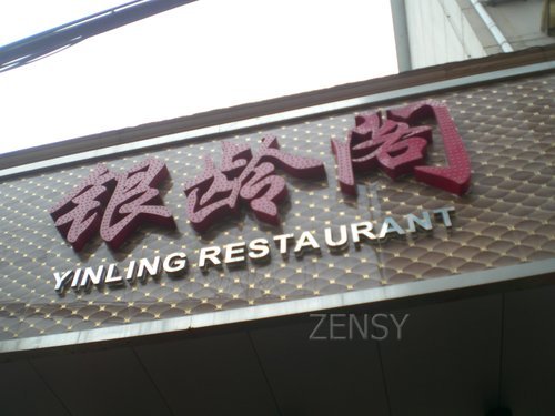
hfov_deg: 49.0
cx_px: 278
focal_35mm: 38
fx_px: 609
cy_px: 208
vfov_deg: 37.7
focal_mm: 6.3
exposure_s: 1/80
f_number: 3.1
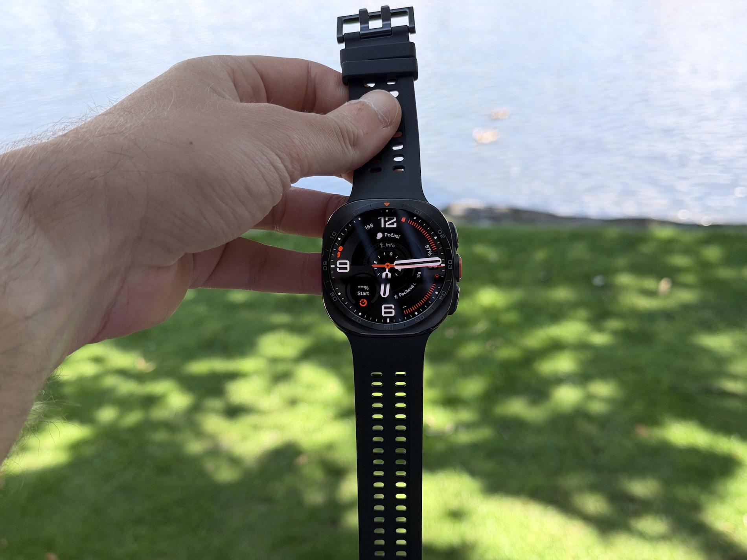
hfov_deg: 39.7
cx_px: 374
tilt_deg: -22.4
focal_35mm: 48
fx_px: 1036
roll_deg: +1.6
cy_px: 280
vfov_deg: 30.3
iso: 64
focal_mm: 6.76
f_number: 1.78
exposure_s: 1/641
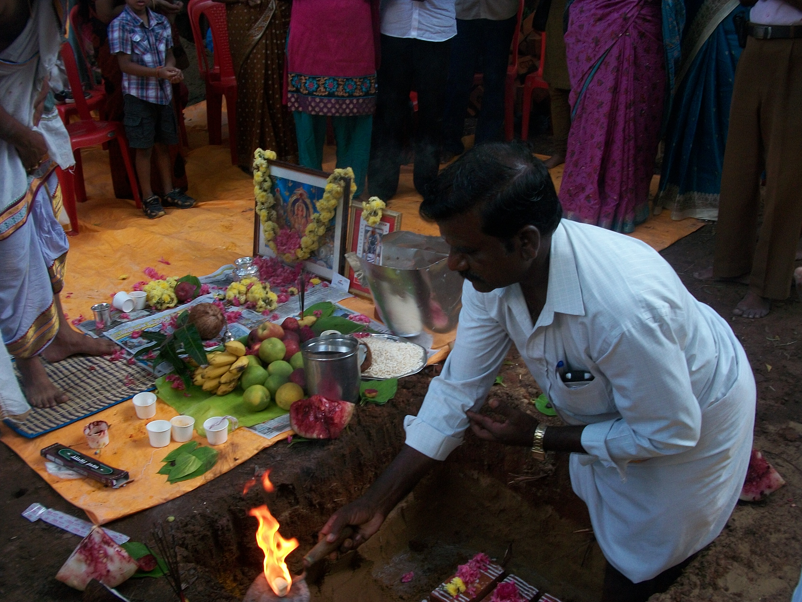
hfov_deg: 55.3
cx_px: 392
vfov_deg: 42.9
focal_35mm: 33
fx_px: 765
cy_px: 304
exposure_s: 1/125
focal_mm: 5.7
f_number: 2.9
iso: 80
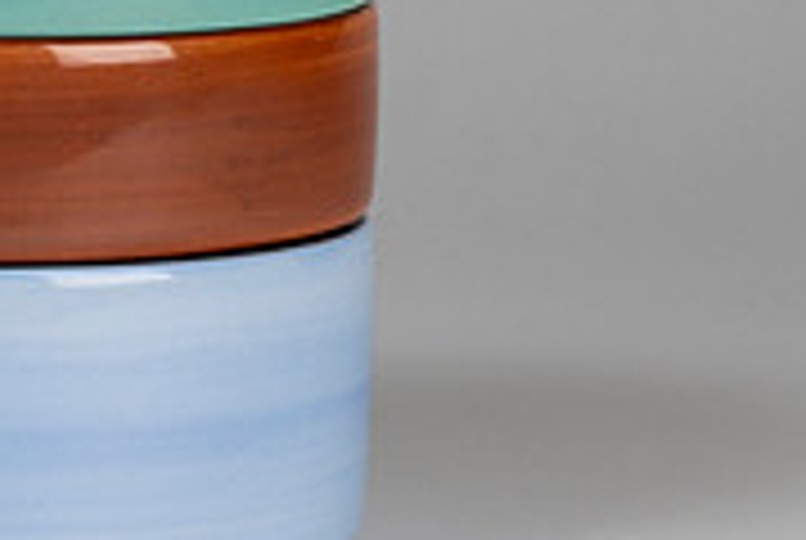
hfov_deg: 9.5
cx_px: -50
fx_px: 4822
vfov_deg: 6.4
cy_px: 35
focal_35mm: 215
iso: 200
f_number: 16
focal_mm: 50
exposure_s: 1/250
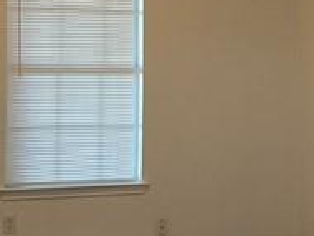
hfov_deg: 13.7
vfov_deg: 10.6
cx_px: 357
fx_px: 1272
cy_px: 114
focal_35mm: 140
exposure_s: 1/60
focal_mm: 5.1
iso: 250
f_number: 1.6
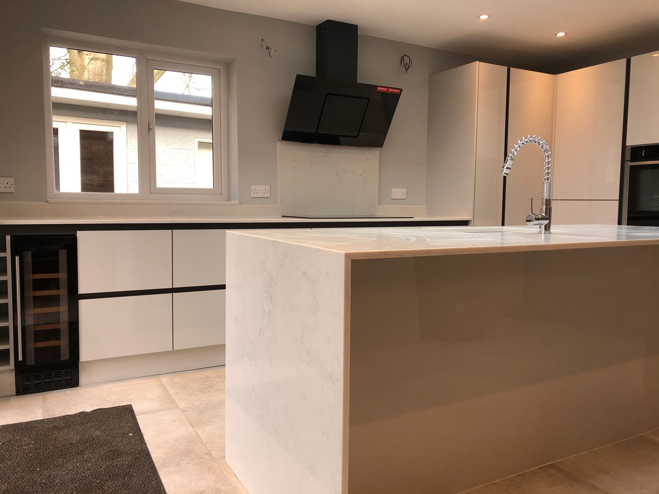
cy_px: 247
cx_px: 330
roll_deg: +0.2
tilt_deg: -5.3
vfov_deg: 49.7
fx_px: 533
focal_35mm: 28
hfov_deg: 63.4
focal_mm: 3.99
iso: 25
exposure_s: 1/50
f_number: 1.8
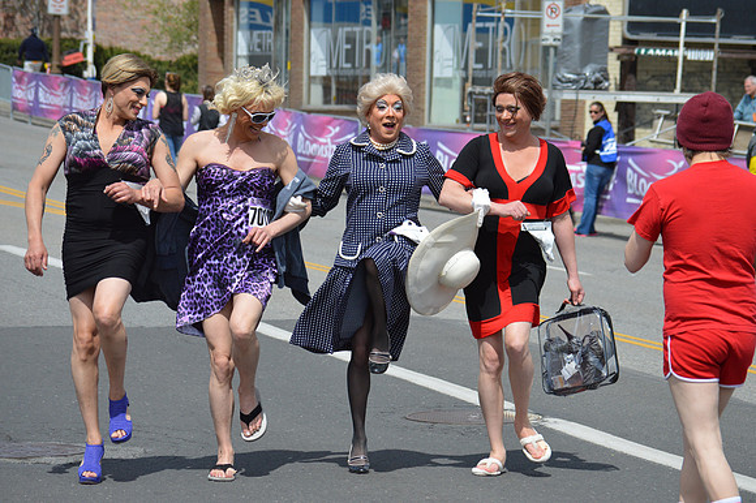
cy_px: 252
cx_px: 378
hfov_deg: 12.5
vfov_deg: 8.3
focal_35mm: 165
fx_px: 3463
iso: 400
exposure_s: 1/1600
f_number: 6.3
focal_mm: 110
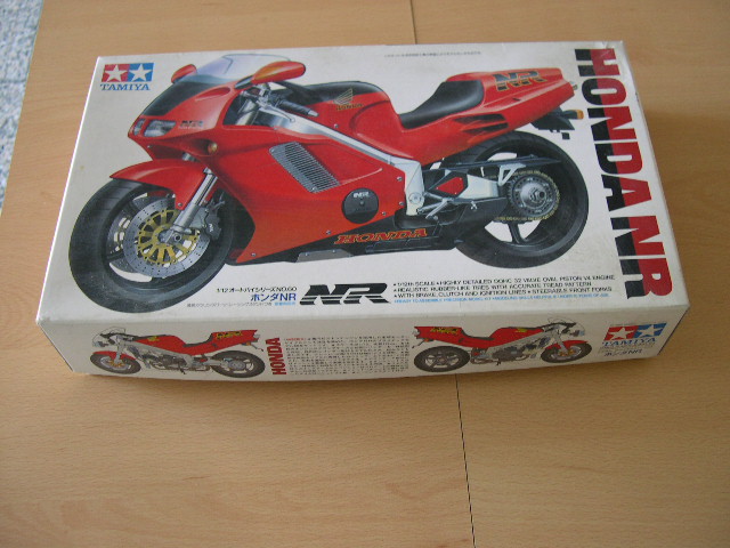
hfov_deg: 49.0
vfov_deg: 37.7
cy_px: 274
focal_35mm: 38
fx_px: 801
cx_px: 365
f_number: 2.8
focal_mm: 8
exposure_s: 1/5
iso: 100
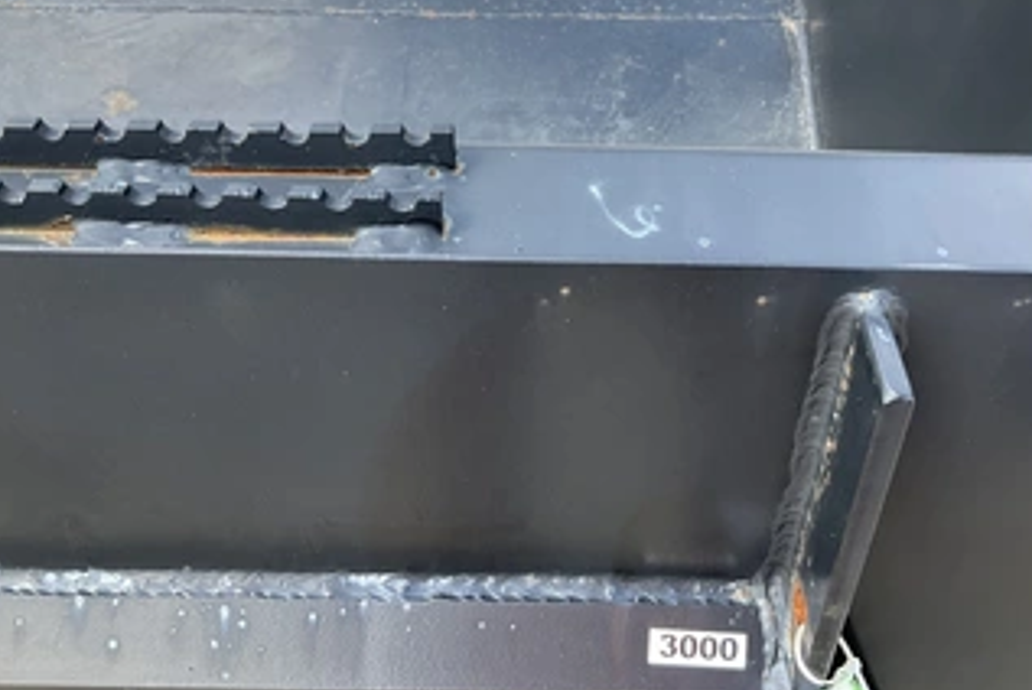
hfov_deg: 50.5
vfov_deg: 34.9
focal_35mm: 38
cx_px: 586
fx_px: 1090
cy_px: 260
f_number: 1.8
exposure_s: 1/207
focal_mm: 3
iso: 20
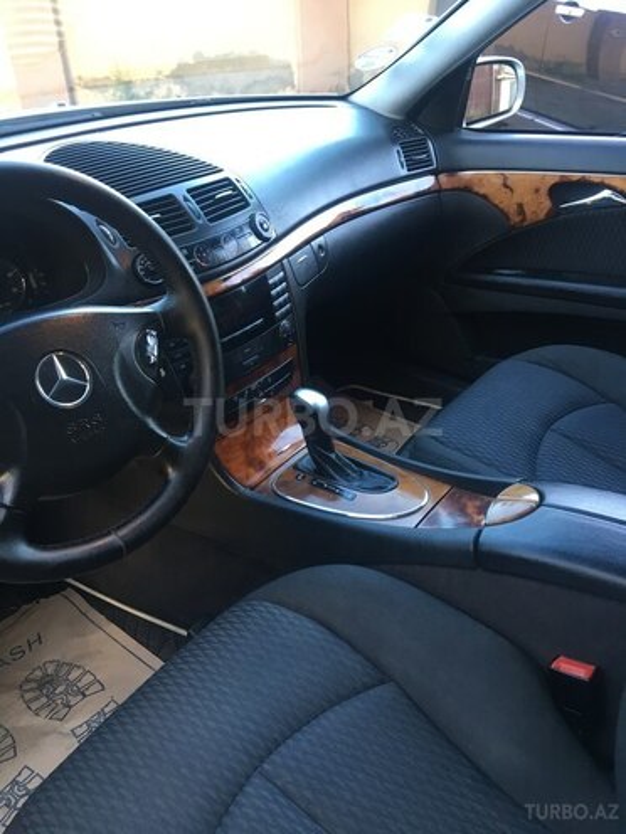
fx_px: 699
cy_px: 417
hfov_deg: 48.2
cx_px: 313
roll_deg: +2.6
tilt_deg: -31.2
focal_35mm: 29
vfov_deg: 61.7
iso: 100
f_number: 2.2
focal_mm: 4.15
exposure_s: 1/33
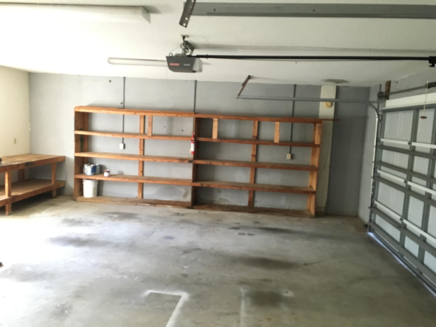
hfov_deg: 61.7
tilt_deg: -6.5
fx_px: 365
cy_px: 164
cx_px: 218
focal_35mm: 29
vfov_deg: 48.2
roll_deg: -3.3
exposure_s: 1/20
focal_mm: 4.15
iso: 200
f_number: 2.2
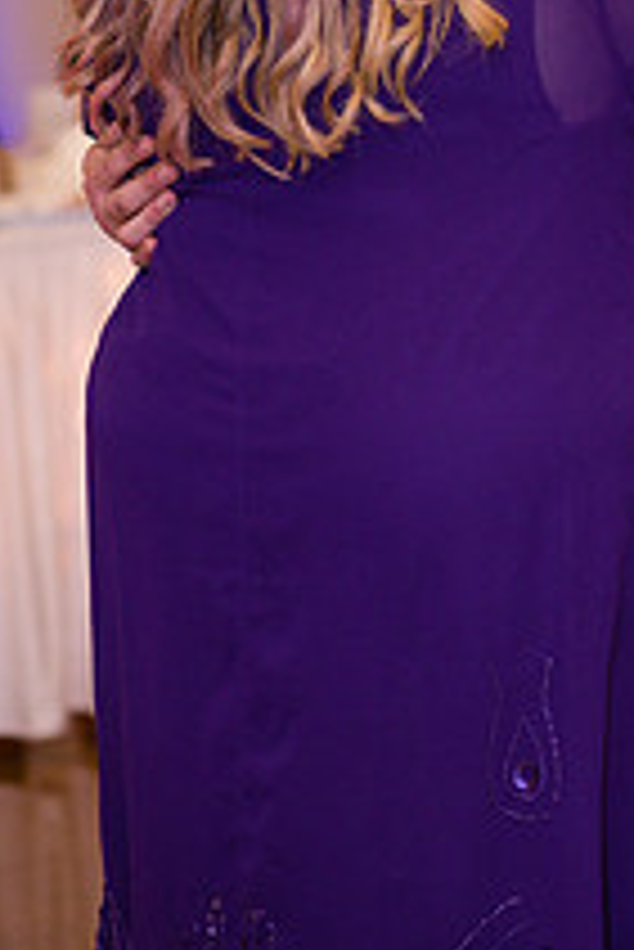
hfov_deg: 7.6
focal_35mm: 181
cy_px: 90
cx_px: 616
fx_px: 4773
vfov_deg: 11.3
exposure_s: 1/125
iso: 640
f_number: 2.2
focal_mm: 85
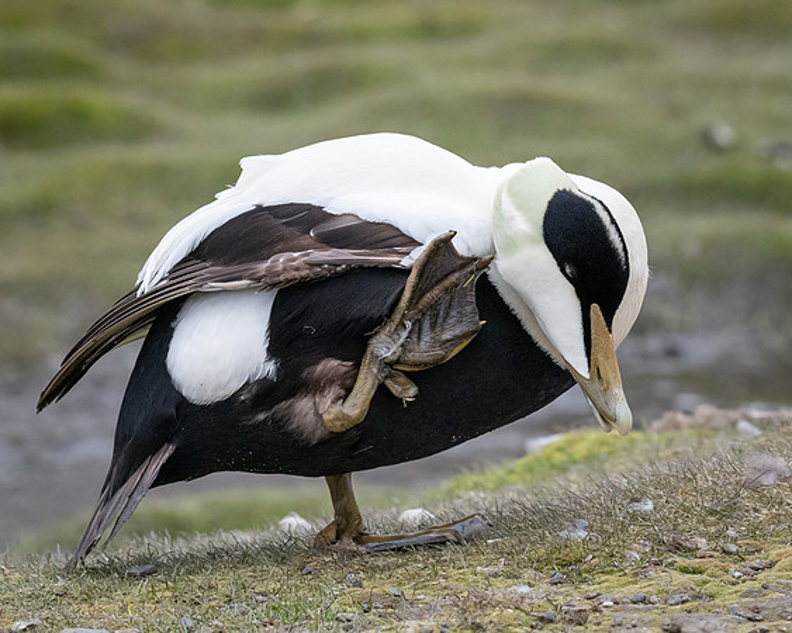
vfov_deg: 3.5
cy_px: 222
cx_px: 510
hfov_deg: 4.4
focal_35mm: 438
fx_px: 10265
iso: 1600
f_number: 8
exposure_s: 1/1000
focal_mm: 220
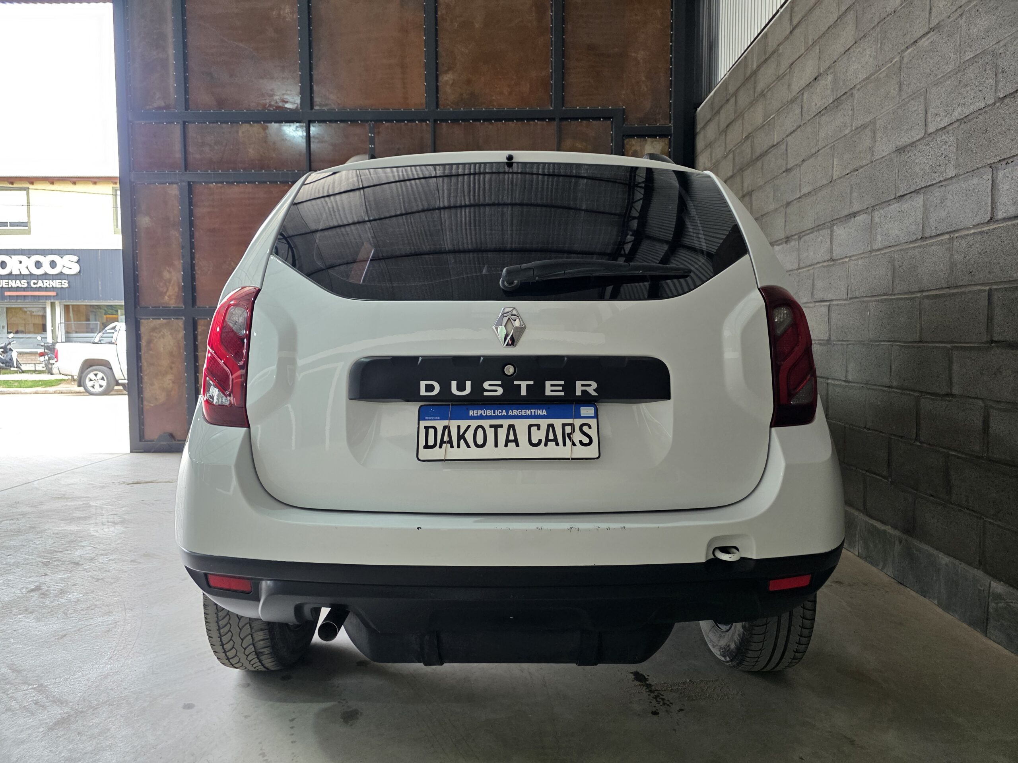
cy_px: 382
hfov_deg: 73.9
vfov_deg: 58.9
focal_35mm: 23
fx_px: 676
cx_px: 509
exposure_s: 1/100
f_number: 1.7
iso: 200
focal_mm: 6.3
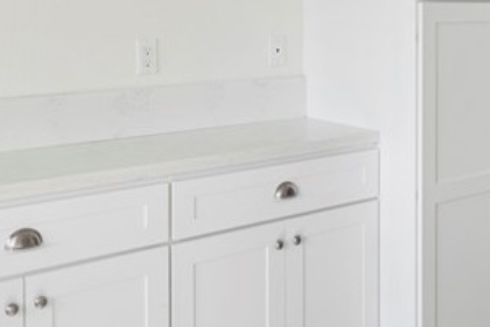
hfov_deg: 36.1
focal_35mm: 54
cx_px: 365
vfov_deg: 24.3
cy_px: 28
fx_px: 735
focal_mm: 16
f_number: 9
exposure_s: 1/50
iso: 200
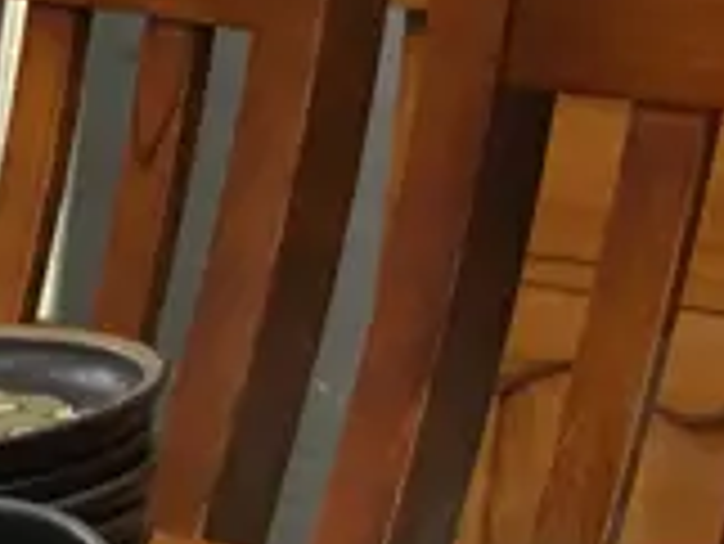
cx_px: -580
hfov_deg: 10.1
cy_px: 1367
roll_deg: +0.1
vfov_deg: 7.5
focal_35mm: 184
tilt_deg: -24.2
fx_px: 3851
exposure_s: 1/17
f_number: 2.2
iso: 50
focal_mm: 4.15
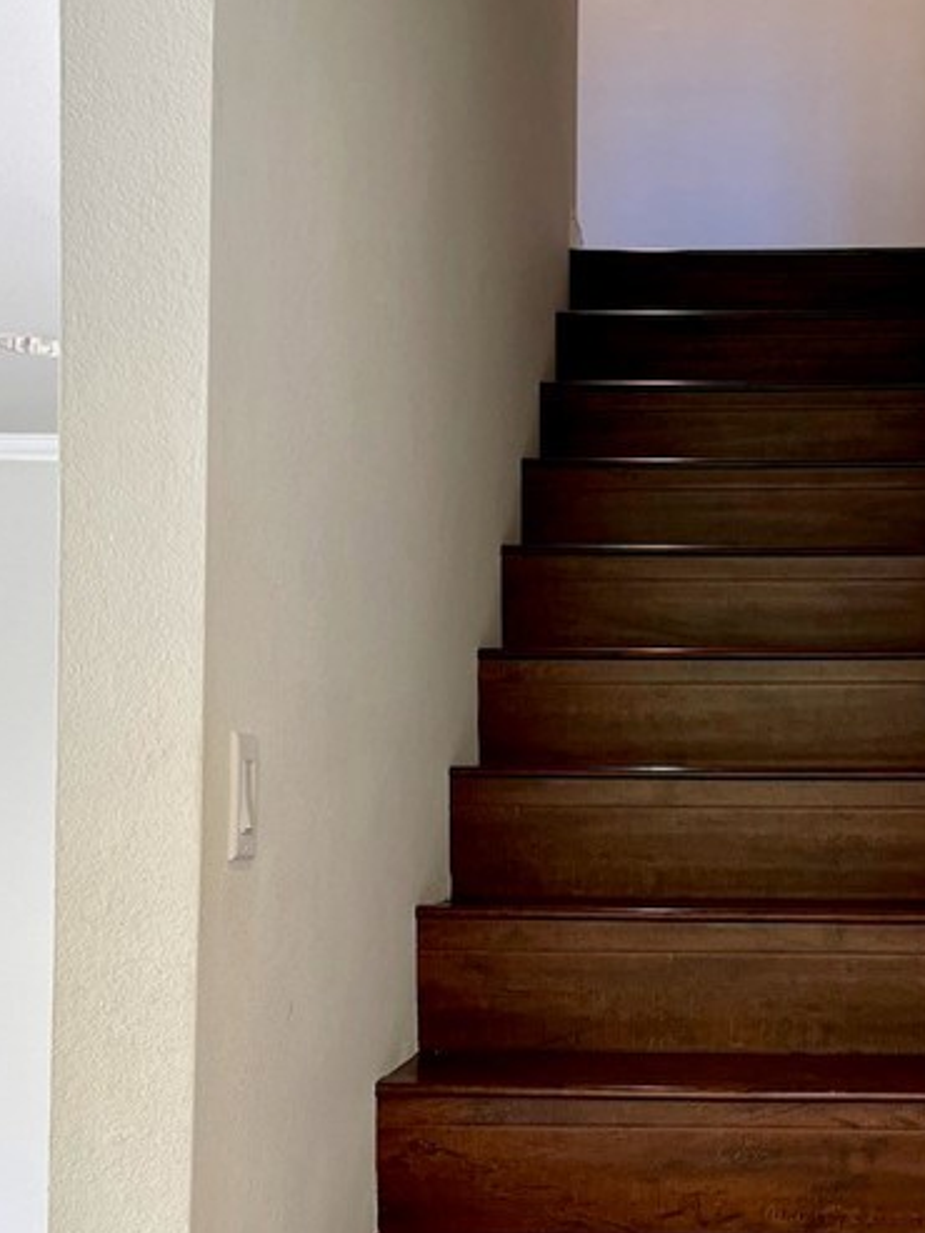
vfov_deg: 35.0
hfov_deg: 26.5
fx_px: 1923
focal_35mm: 54
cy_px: 880
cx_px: 748
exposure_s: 1/120
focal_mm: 4.2
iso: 80
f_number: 1.6
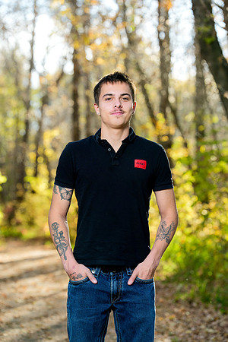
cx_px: 114
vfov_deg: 17.5
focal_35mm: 117
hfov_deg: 11.7
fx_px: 1111
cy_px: 171
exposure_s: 1/160
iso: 400
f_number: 4
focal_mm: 117
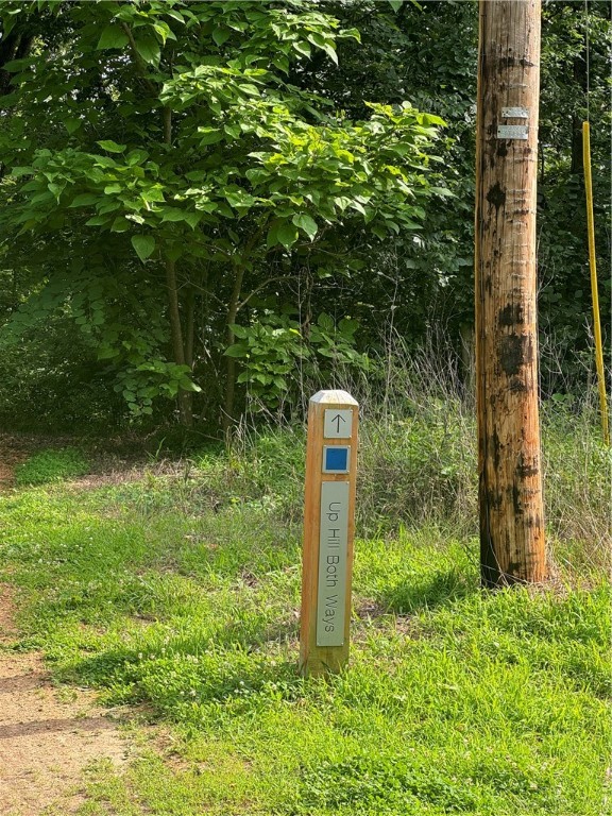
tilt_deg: -5.4
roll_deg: +1.0
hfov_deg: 19.1
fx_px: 1815
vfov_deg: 25.3
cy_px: 408
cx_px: 306
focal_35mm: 77
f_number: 2.8
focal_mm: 9
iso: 25
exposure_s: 1/118
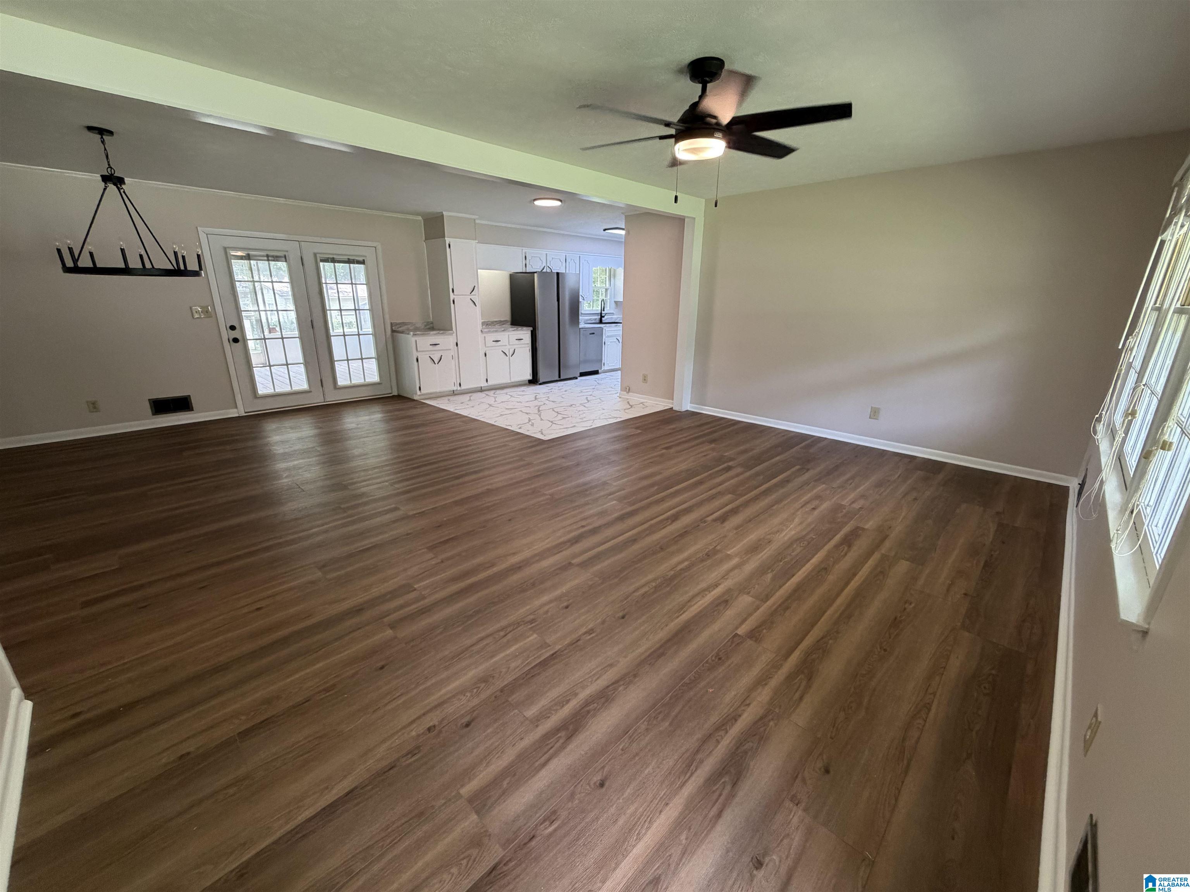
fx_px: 481
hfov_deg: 102.1
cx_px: 595
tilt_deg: -17.3
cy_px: 446
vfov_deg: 85.7
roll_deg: -0.2
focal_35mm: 14
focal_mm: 2.22
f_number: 2.2
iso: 320
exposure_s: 1/120
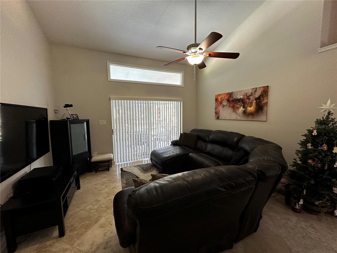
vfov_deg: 85.7
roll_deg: +0.1
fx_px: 136
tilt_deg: -6.2
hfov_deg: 102.1
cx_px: 168
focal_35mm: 14
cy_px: 126
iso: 200
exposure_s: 1/60
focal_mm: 2.22
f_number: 2.2
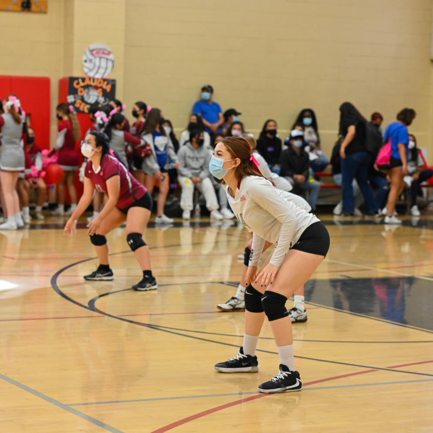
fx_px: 1543
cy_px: 217
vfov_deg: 16.0
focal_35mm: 109
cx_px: 201
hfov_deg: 16.0
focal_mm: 85
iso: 3200
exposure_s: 1/250
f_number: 4
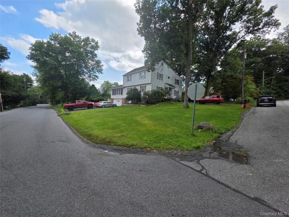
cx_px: 144
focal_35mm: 13
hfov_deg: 106.2
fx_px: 109
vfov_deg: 89.9
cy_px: 108
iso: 40
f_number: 1.9
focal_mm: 2.2
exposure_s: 1/1533
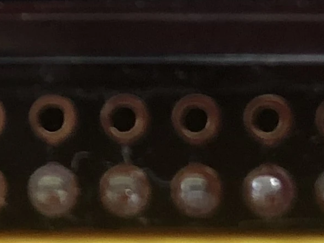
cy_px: -128
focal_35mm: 191
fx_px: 1787
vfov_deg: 7.6
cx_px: -2
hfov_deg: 10.3
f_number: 1.8
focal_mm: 4
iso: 100
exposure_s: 1/16
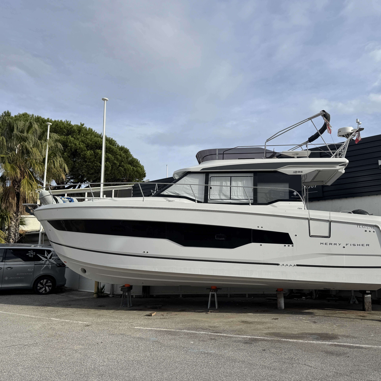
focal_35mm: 29
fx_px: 361
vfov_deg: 55.6
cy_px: 188
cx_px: 211
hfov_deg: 55.5
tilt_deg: +10.6
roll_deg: -1.7
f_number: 1.78
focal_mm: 6.76
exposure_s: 1/4310
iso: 80
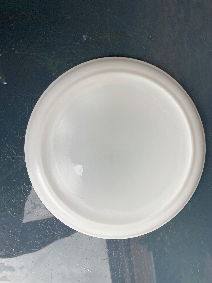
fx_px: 229
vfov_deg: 63.4
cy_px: 142
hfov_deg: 49.7
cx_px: 106
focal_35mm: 28
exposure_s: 1/121
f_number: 1.8
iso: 25
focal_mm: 3.99
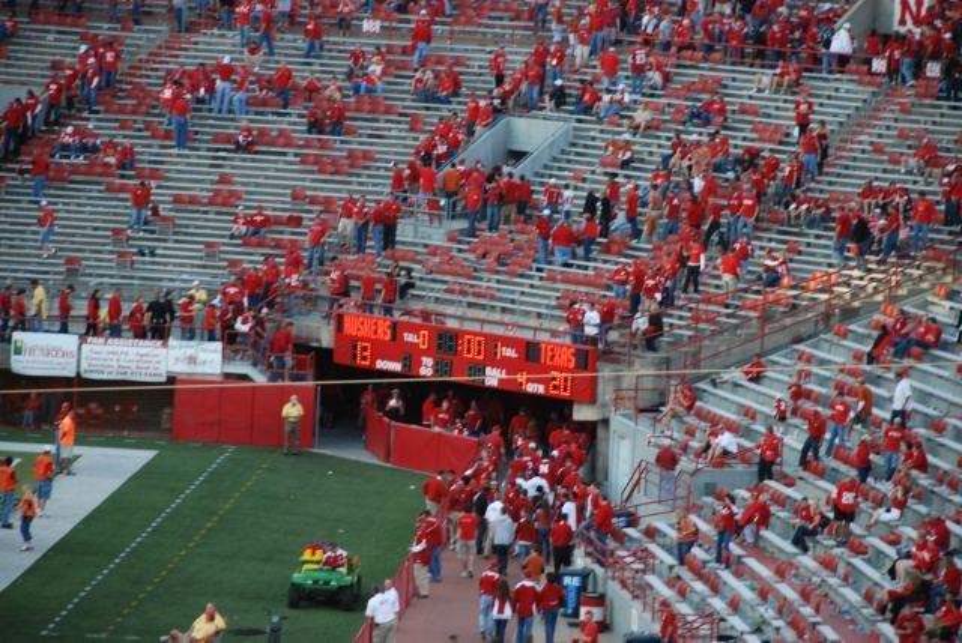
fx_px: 5416
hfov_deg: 10.2
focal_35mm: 202
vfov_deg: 6.8
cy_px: 322
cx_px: 481
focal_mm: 135
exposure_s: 1/125
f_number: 5.6
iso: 360
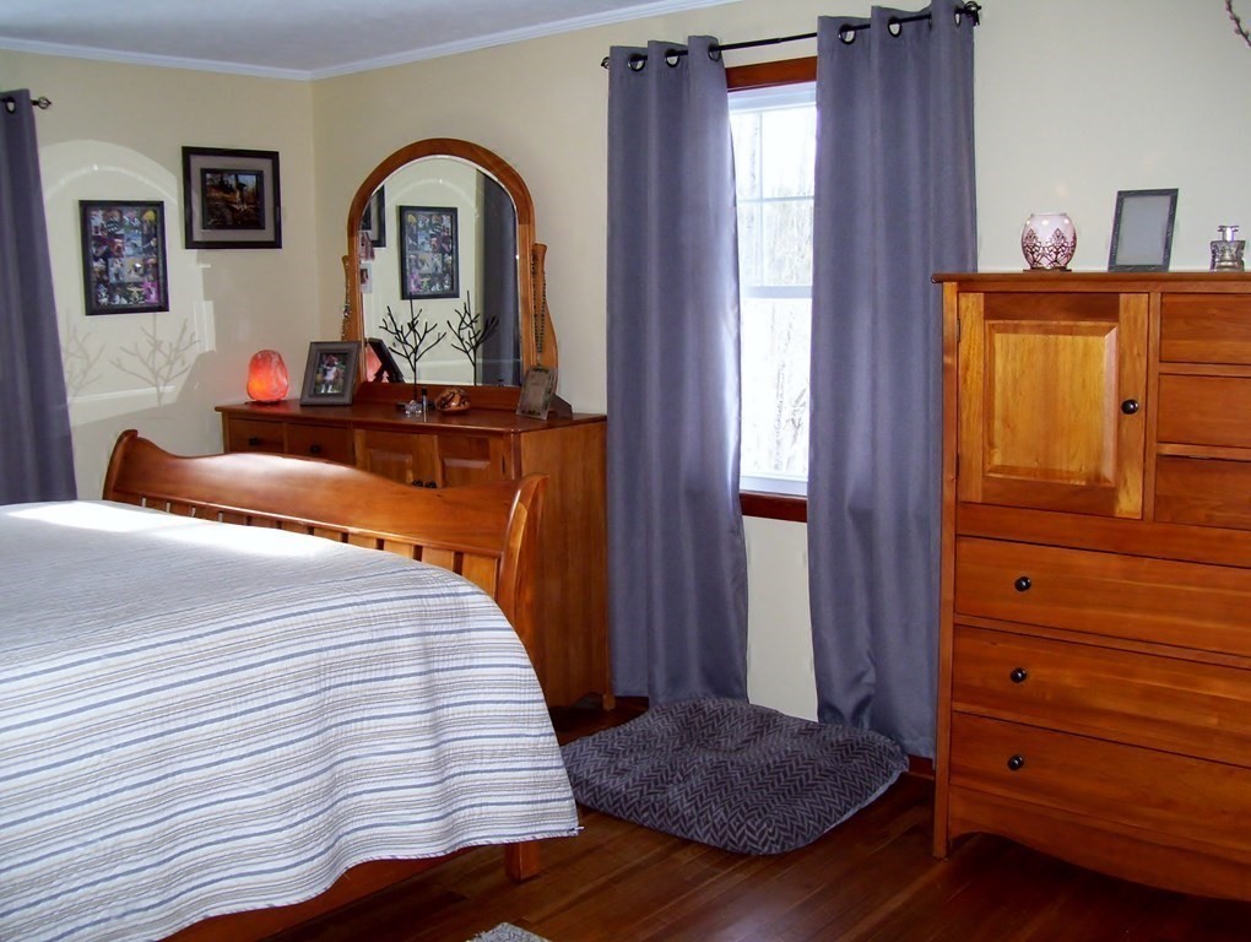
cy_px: 471
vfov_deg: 39.7
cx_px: 626
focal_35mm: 36
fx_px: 1303
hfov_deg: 51.3
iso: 160
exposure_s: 1/60
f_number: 2.7
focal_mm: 6
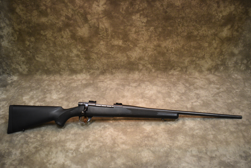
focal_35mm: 34
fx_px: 241
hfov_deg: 55.1
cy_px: 84
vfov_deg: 38.4
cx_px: 126
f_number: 3.8
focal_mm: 23
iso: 1400
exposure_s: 1/125
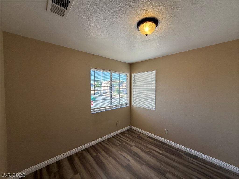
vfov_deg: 85.7
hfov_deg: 102.1
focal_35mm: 14
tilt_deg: -1.9
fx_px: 97
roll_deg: -0.7
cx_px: 120
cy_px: 90
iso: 64
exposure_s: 1/121
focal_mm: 2.22
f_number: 2.2
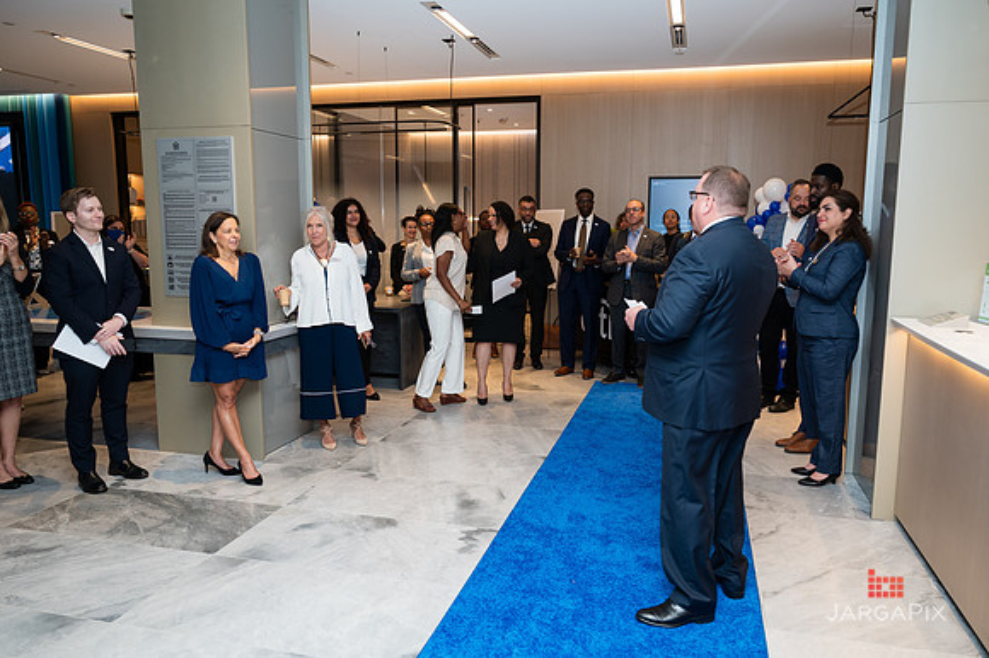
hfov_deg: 68.7
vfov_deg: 48.9
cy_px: 324
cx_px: 502
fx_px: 724
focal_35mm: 26
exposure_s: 1/160
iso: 400
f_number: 3.2
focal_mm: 24
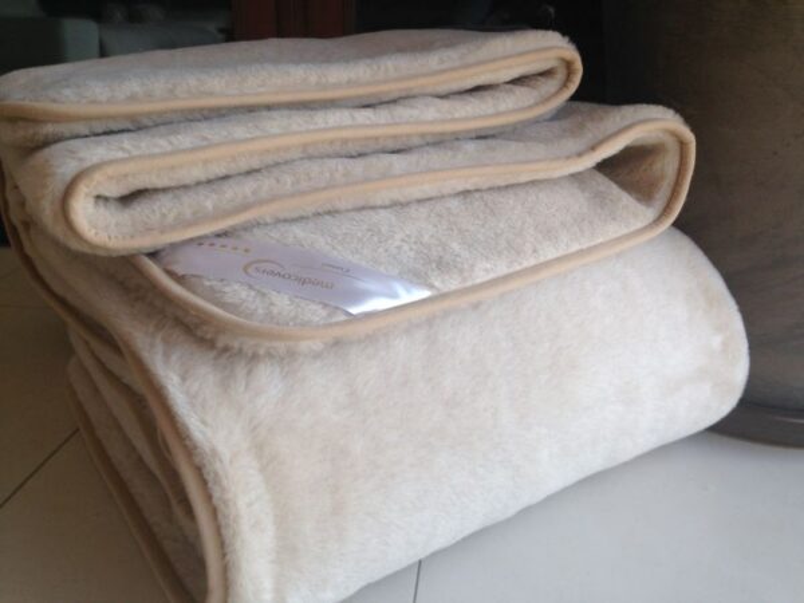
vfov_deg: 42.9
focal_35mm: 33
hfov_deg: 55.4
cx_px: 402
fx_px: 766
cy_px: 302
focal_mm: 4.12
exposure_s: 1/174
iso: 50
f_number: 2.4
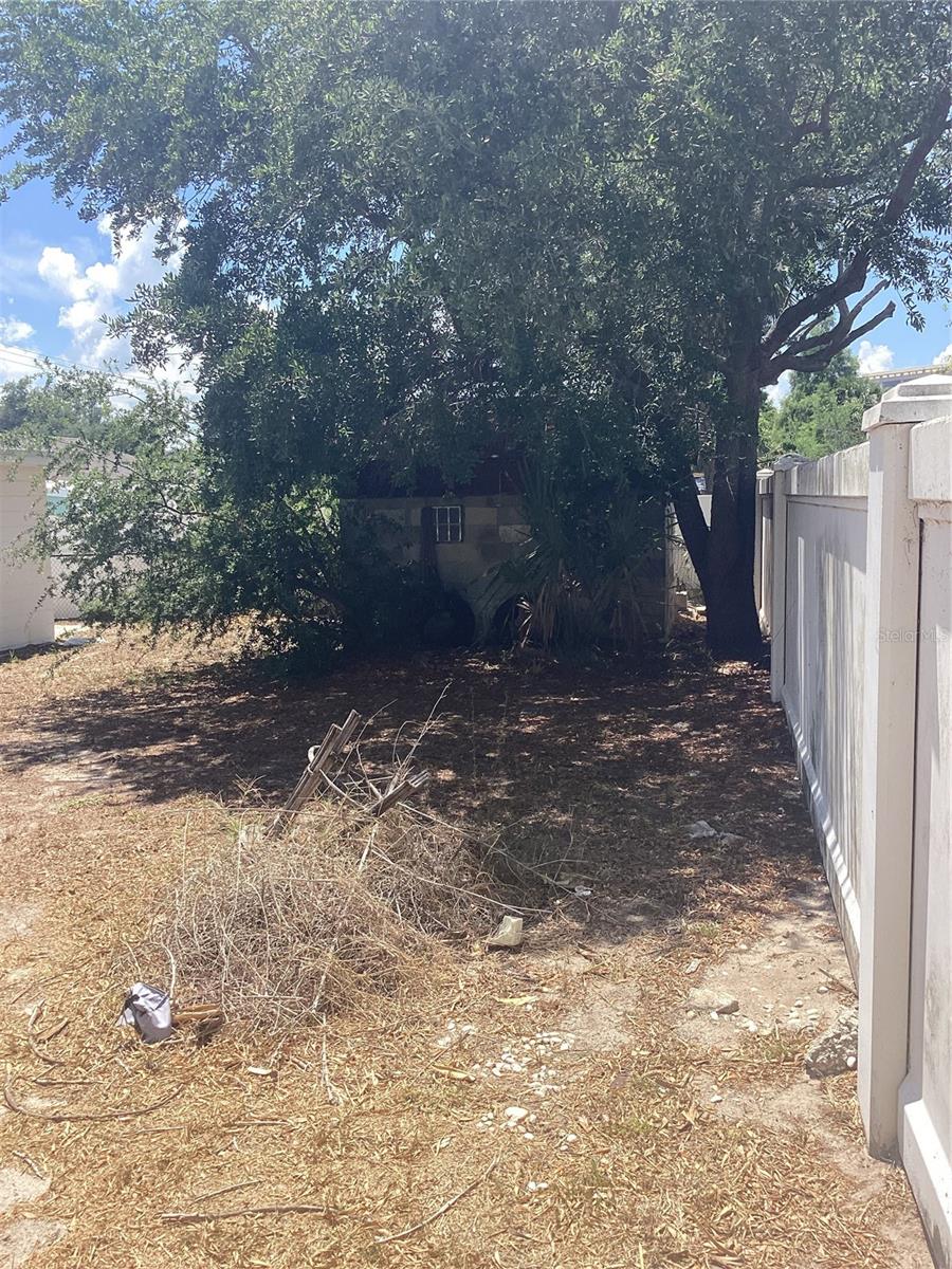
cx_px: 476
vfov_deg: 58.4
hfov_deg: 45.4
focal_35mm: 31
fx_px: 1137
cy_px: 634
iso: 25
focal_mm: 3.3
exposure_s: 1/867
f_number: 2.4
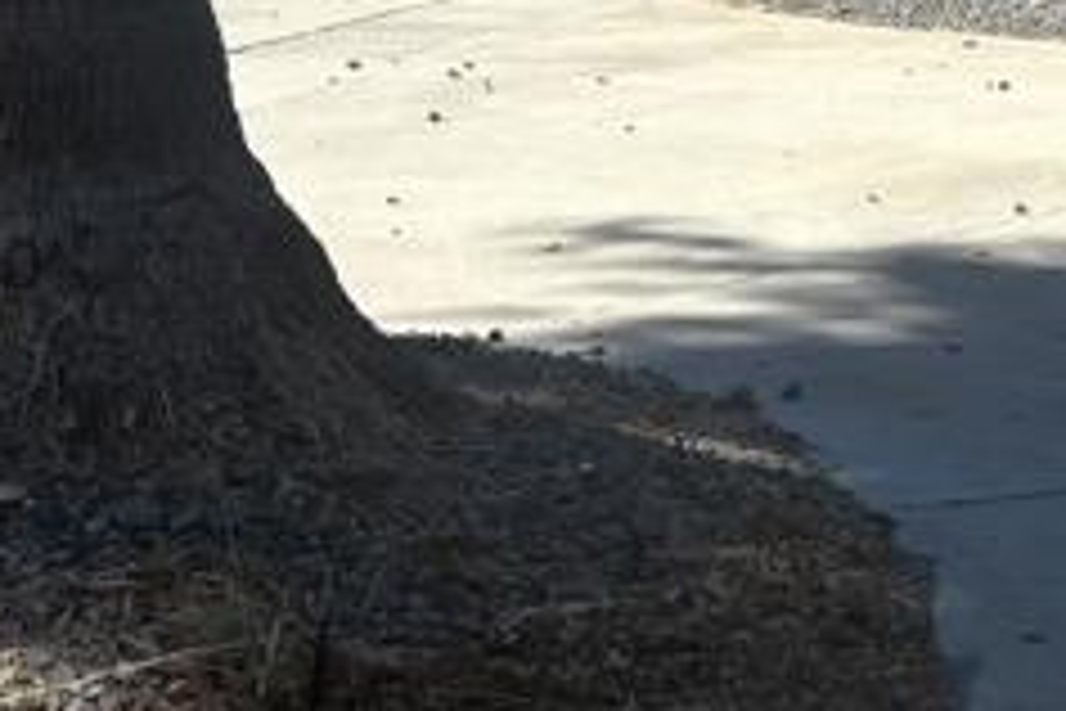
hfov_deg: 16.9
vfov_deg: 11.2
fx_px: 3464
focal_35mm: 117
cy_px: -400
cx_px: 1178
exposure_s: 1/3534
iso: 50
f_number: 1.6
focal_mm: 5.96
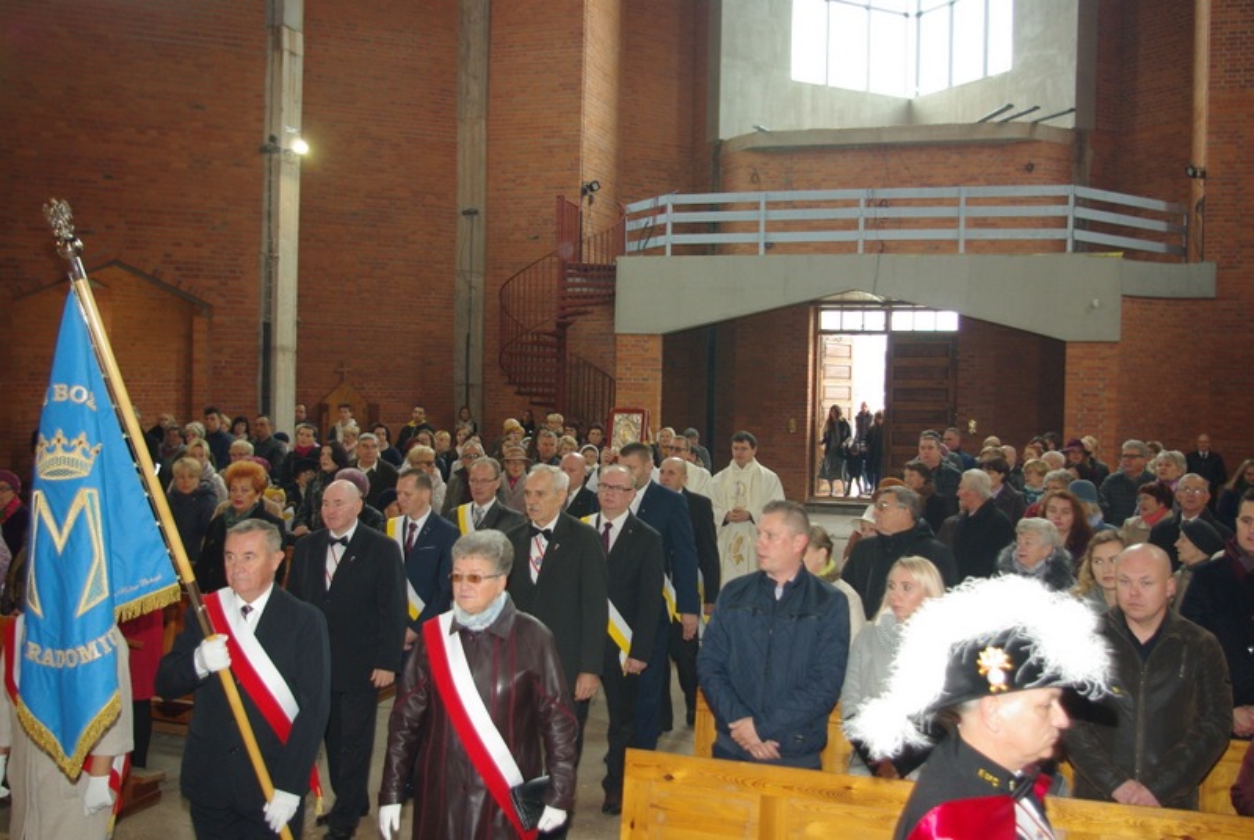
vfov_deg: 39.0
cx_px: 627
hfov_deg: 55.7
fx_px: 1186
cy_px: 420
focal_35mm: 34
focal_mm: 23
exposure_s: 1/45
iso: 400
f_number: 4.5
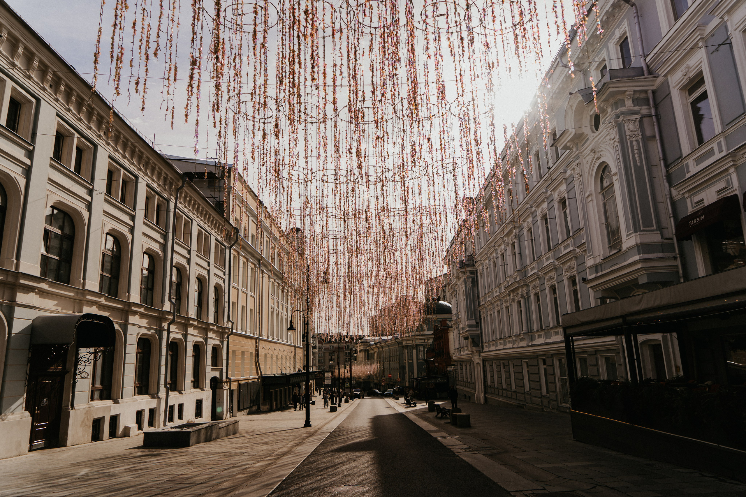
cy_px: 248
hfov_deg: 72.4
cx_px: 373
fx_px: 510
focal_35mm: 25
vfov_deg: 52.0
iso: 100
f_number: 4
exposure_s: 1/800
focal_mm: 24
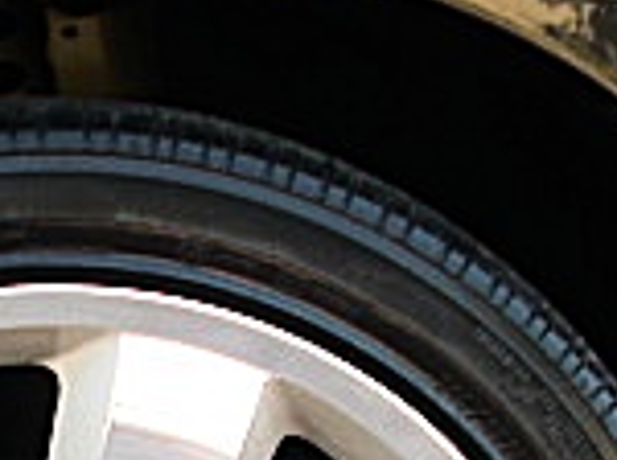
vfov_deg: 9.5
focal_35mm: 154
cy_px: 534
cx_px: -16
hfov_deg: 12.7
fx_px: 2741
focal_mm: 6.3
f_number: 2.8
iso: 50
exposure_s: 1/80
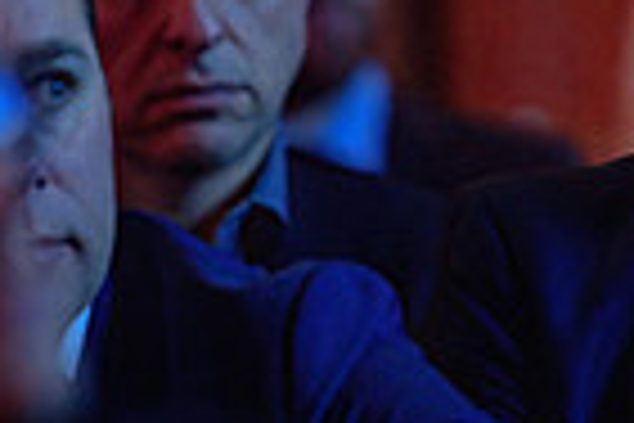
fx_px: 16430
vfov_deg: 1.5
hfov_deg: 2.2
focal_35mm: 933
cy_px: 373
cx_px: 271
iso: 3200
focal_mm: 200
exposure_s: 1/100
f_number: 2.8
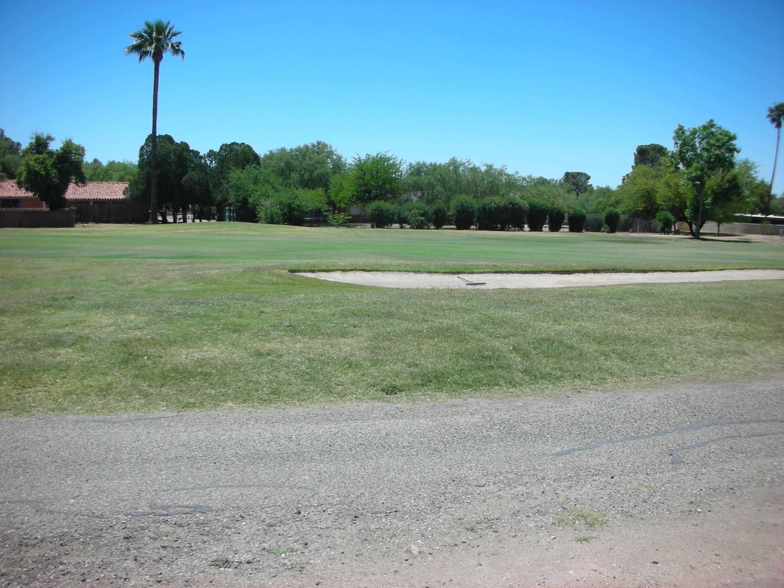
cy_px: 294
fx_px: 793
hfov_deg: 52.6
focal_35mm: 35
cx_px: 392
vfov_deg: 40.7
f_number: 8.5
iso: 50
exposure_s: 1/97.6
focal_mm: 5.8
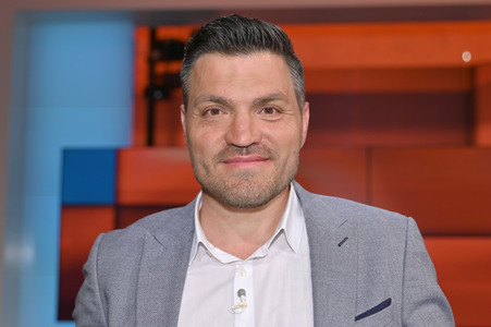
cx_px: 246
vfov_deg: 30.5
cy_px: 164
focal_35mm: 44
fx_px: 600
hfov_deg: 44.5
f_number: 2.8
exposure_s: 1/200
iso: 500
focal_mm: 44
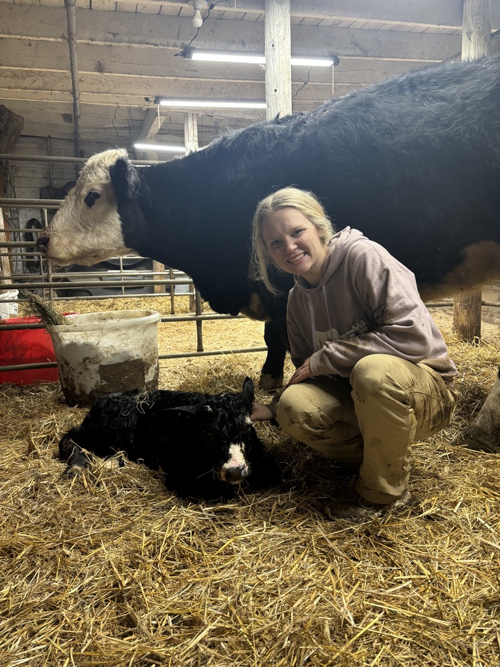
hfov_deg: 53.1
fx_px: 501
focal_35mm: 26
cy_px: 334
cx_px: 250
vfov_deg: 67.3
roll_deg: +0.8
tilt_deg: -9.7
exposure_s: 1/60
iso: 125
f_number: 1.6
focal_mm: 5.96
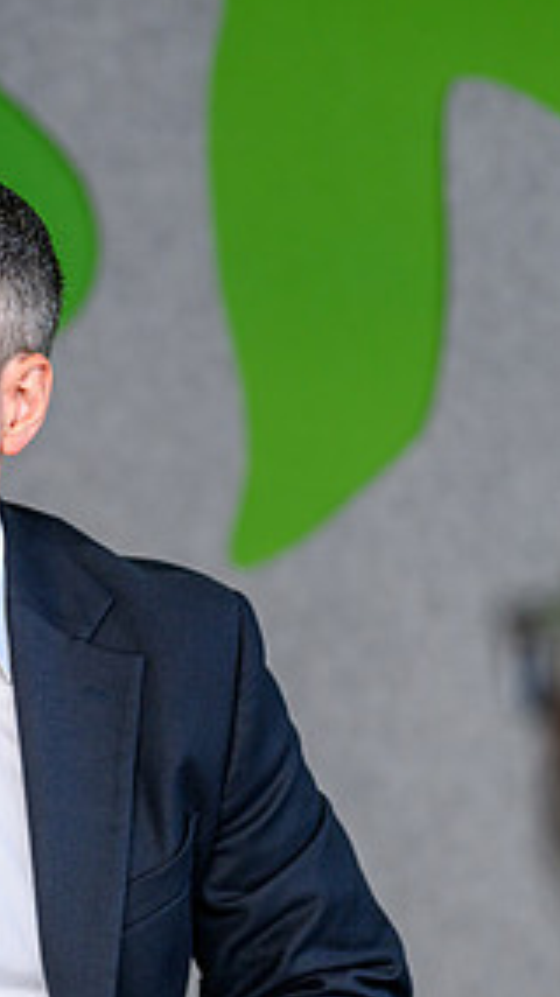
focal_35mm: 220
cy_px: 649
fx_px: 5816
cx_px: 0
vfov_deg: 9.8
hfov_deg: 5.5
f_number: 2.8
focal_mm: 103
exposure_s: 1/400
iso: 320
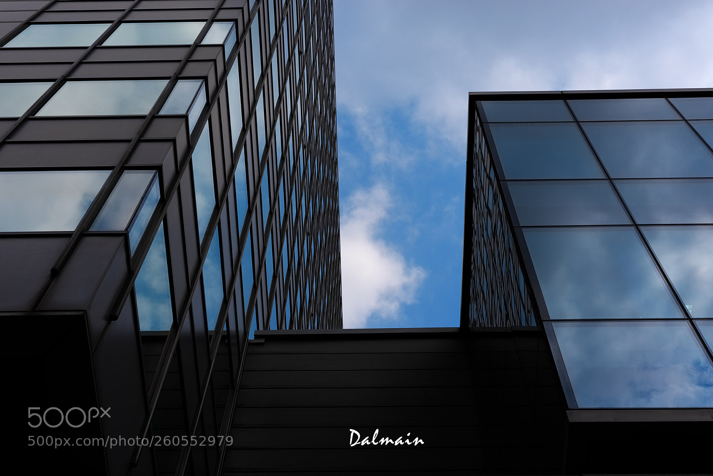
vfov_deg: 27.0
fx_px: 991
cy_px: 238
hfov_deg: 39.6
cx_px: 356
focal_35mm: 50
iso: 100
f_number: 7.1
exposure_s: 1/1250
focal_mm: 50
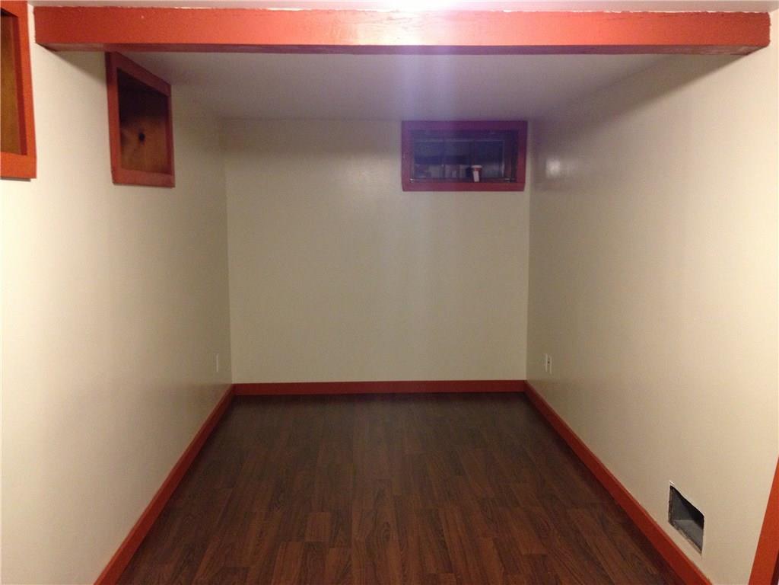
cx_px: 390
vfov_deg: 40.7
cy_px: 292
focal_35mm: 35
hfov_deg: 52.6
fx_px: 788
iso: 250
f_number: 2.4
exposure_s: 1/20
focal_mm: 4.28
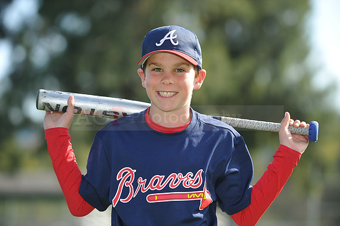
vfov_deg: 6.9
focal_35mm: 200
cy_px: 113
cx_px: 170
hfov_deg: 10.3
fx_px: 1888
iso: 200
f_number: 4.5
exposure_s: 1/640
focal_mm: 200
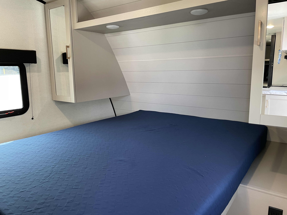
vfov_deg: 53.1
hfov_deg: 67.3
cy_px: 108
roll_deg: +2.3
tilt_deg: -10.6
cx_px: 144
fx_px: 216
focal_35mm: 26
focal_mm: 4.2
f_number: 1.6
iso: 125
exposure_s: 1/63
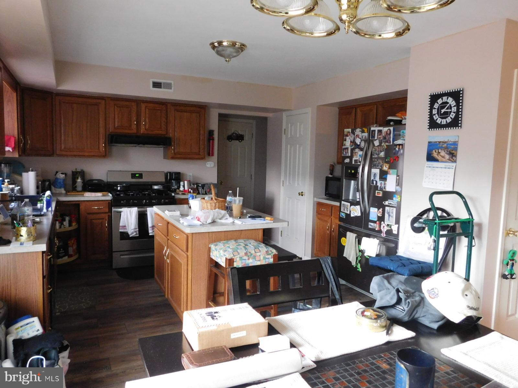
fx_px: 374
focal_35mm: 25
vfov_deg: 54.9
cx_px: 259
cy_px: 194
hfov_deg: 69.4
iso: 400
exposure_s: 1/20
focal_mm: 4.5
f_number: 3.1
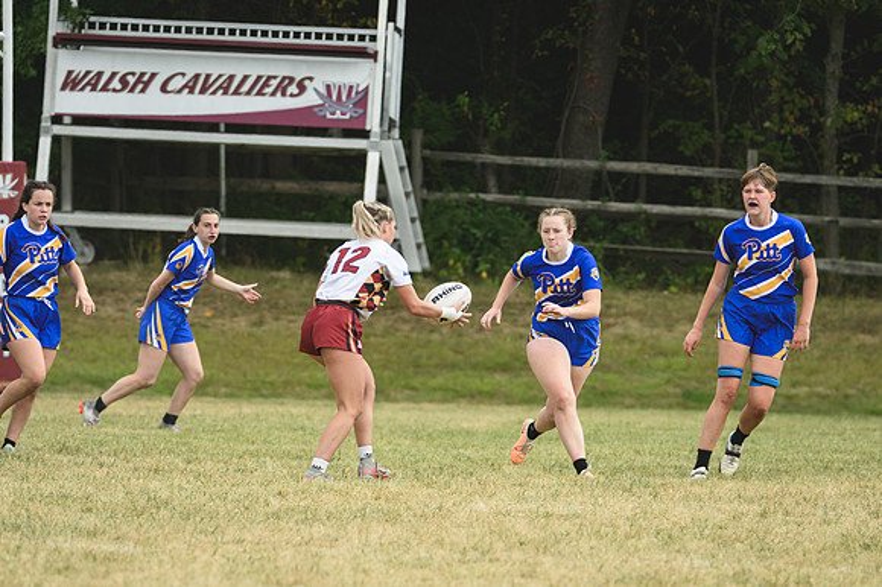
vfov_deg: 2.6
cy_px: 294
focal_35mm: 525
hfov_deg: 3.9
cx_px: 441
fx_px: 12855
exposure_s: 1/1000
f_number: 6
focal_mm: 350
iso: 320
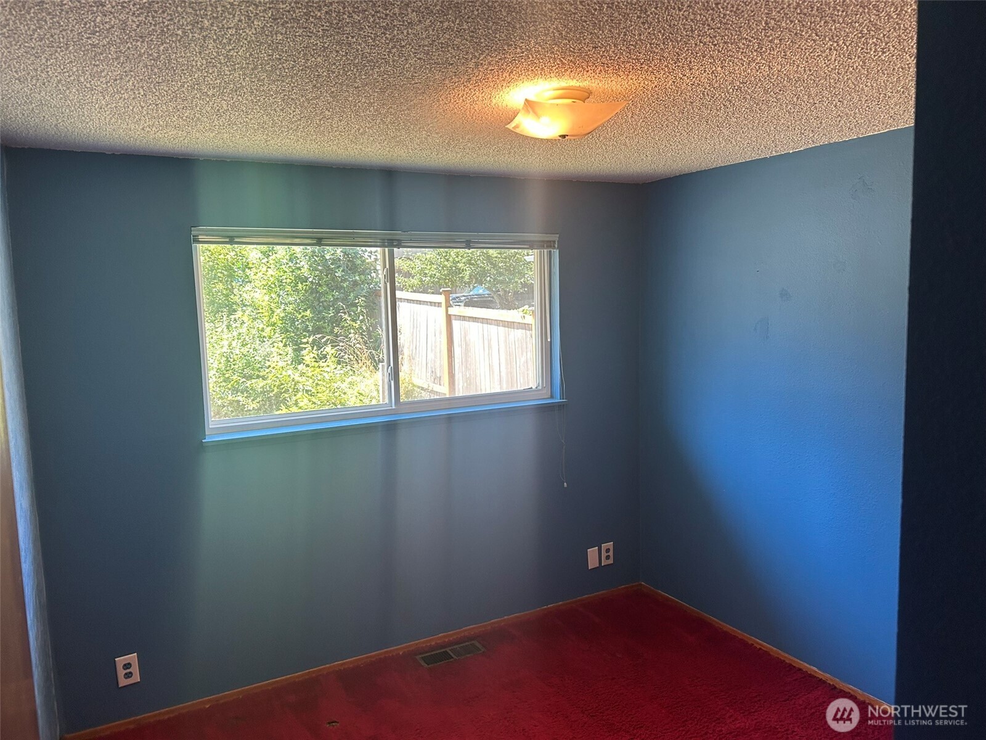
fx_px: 741
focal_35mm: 26
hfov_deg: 67.3
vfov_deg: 53.1
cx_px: 493
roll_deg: +1.6
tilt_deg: -6.5
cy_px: 370
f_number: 1.5
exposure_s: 1/120
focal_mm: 5.7
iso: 125
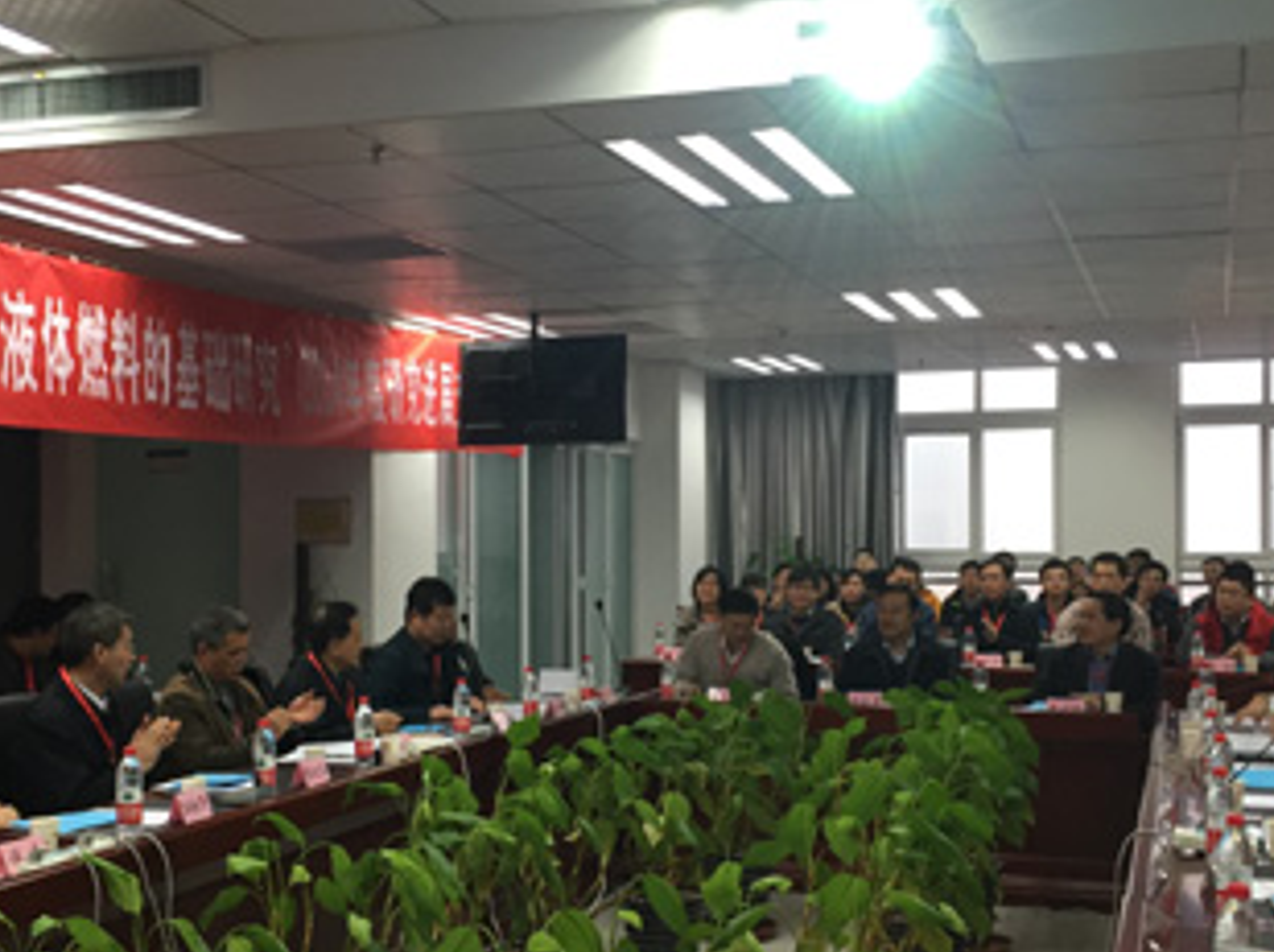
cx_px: 585
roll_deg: +0.5
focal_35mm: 47
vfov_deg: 30.8
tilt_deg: +1.4
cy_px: 538
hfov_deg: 40.4
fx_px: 1728
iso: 32
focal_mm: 4.15
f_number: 2.2
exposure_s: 1/30
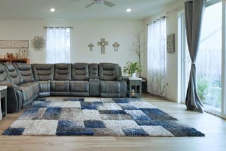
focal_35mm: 25
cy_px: 69
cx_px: 79
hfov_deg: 69.9
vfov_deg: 51.3
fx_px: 157
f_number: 2.8
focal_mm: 7
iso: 800
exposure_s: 1/160
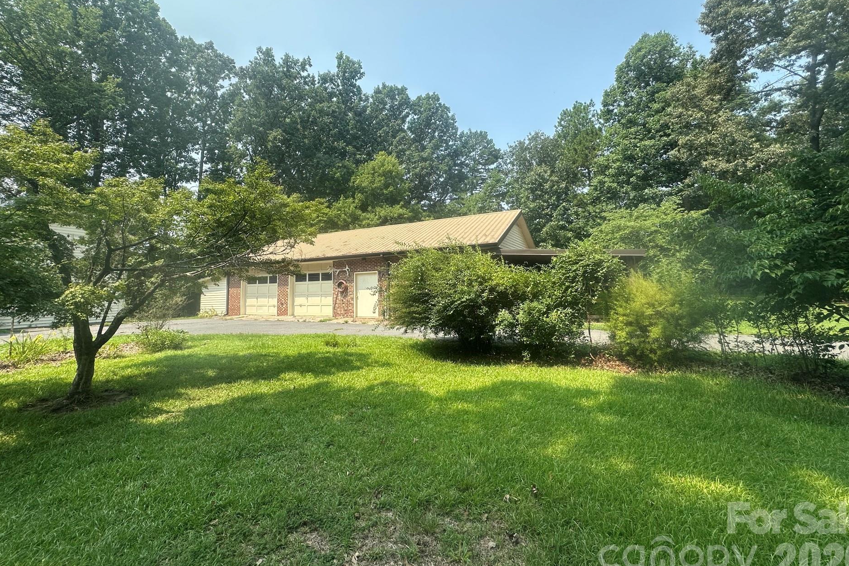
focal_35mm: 16
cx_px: 406
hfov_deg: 96.7
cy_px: 242
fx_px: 377
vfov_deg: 73.3
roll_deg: +1.3
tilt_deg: +7.7
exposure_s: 1/903
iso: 40
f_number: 2.2
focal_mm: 2.22
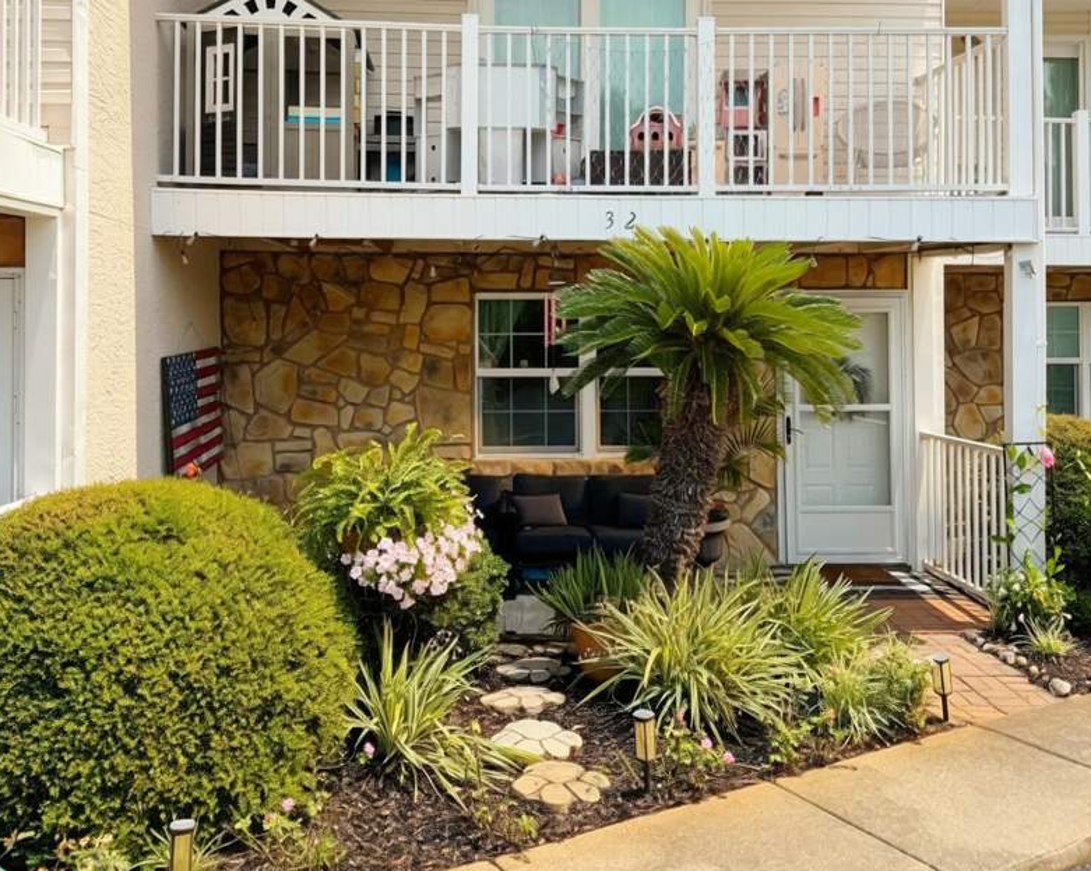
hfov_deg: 55.7
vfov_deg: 45.2
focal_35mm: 32
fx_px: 1033
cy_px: 308
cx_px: 539
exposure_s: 1/3802
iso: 80
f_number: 1.78
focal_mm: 6.76
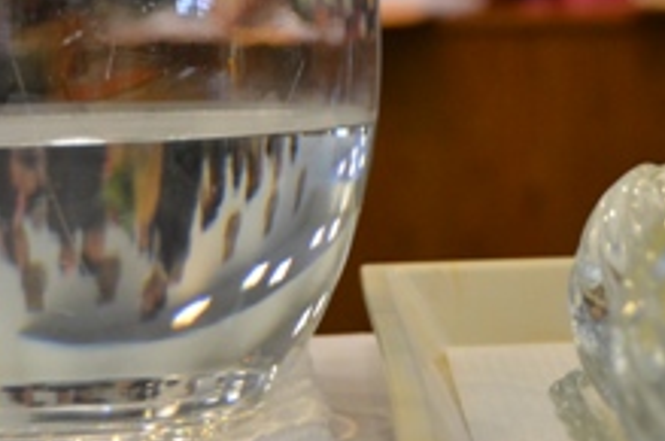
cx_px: 495
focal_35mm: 140
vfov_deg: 9.5
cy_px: -179
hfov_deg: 14.6
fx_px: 2580
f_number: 4.2
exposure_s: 1/60
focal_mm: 32
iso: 800
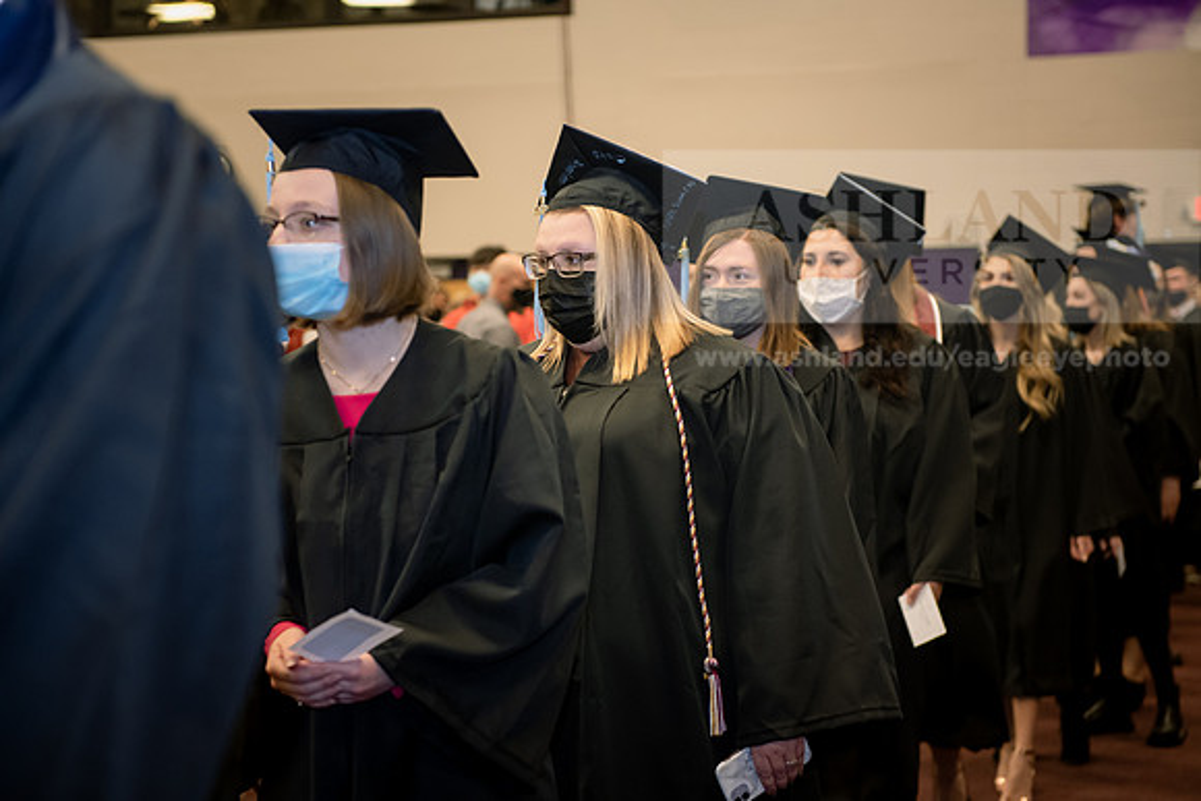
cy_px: 400
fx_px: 2336
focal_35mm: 70
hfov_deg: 28.8
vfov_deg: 19.5
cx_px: 600
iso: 1600
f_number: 3.5
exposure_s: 1/200
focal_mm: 70
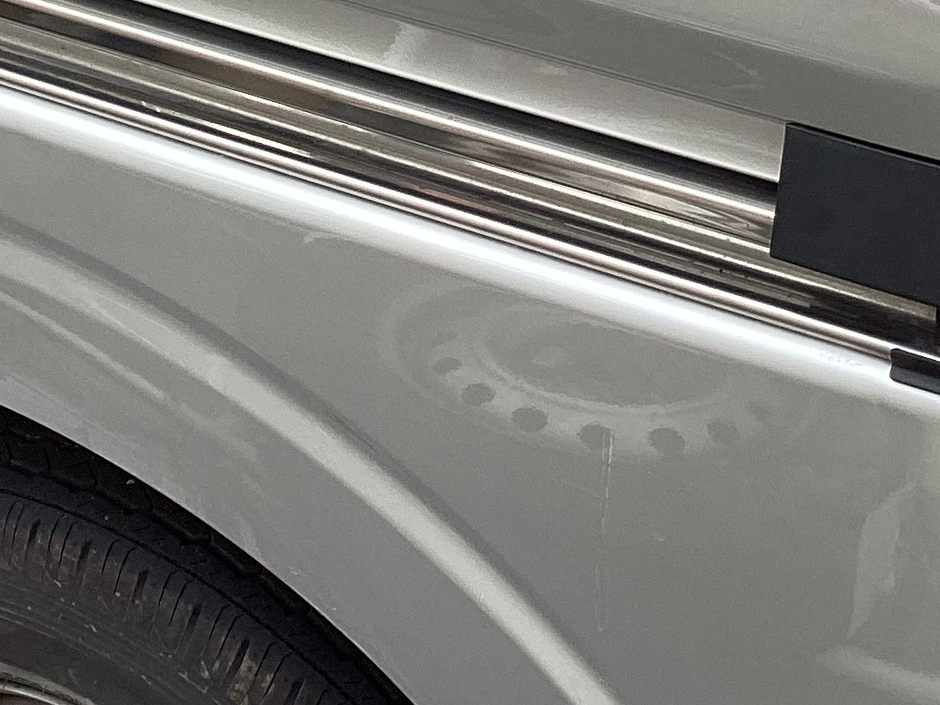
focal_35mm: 98
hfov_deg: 20.0
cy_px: -30
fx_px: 2661
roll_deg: -1.7
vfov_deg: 14.8
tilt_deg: -29.4
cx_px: 460
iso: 25
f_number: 2.4
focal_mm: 3.3
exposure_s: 1/176
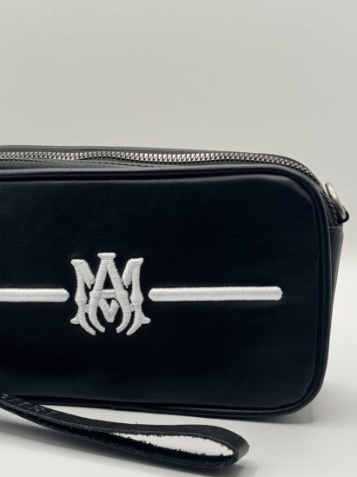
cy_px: 338
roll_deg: +2.5
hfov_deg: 20.9
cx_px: 117
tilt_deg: -22.6
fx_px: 964
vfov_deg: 27.5
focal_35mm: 70
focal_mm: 6.76
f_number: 1.78
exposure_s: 1/227
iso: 80
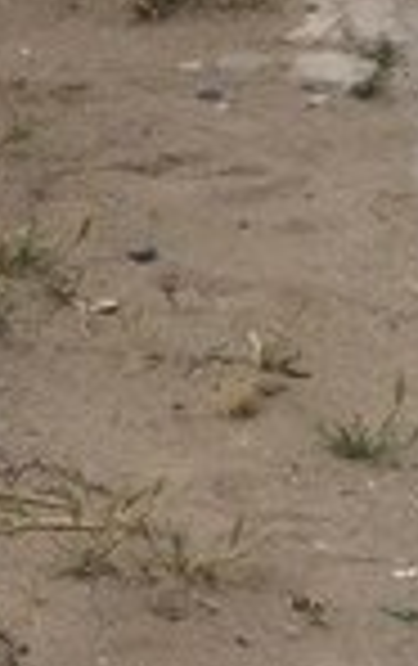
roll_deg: -0.1
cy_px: 83
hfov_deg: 8.1
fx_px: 2487
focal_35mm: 137
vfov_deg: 15.1
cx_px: -876
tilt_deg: -21.8
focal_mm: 4.15
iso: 32
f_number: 2.2
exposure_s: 1/570
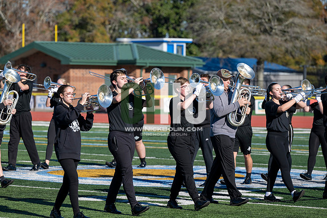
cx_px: 164
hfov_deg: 10.8
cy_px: 109
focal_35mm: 190
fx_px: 1726
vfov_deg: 7.2
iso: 320
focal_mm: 190
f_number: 5
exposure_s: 1/2000
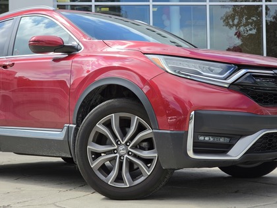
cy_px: 104
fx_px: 552
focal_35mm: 69
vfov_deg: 21.3
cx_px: 138
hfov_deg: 28.2
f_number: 2.4
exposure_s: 1/652
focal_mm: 7
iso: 25
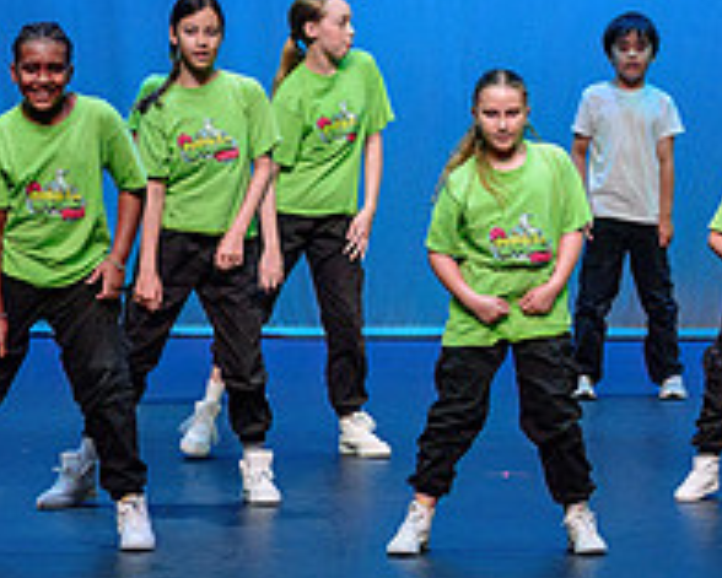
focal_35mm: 265
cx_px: 501
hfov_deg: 7.3
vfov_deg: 5.8
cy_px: 88
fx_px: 5665
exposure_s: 1/500
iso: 1250
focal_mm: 70
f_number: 2.8
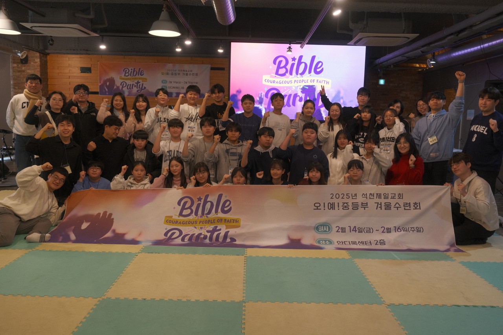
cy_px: 168
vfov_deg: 42.3
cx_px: 252
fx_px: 433
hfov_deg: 60.3
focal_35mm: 31
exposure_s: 1/60
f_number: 4.5
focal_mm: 20.5
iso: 1000
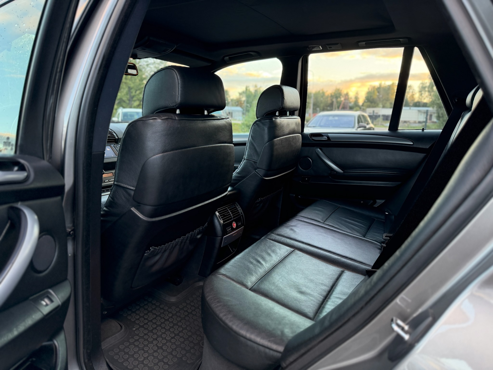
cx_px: 246
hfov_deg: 71.6
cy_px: 185
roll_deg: -0.1
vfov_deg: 56.8
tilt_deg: -11.2
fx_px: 342
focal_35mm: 24
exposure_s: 1/80
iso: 200
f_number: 1.78
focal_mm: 6.76
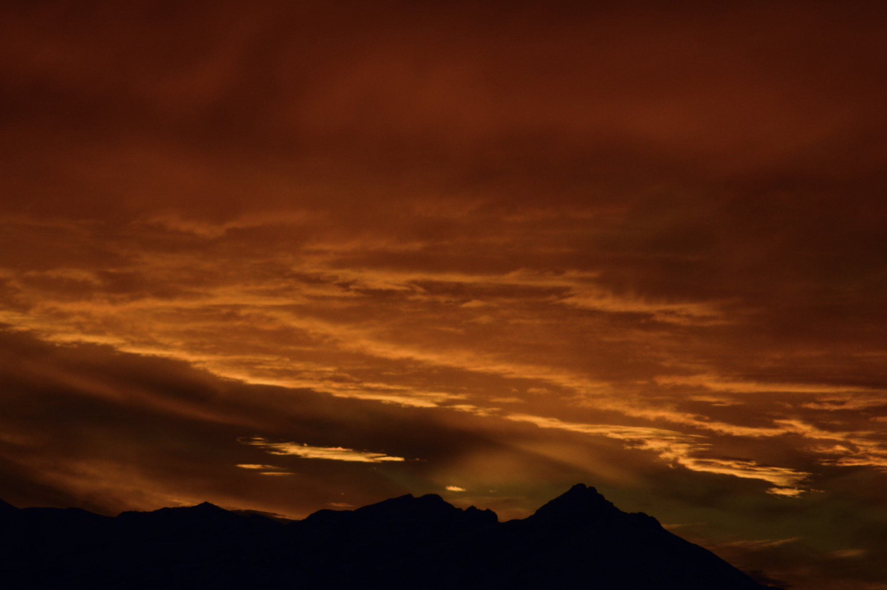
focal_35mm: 450
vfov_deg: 3.1
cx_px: 444
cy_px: 295
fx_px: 11078
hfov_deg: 4.6
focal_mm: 300
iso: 200
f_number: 5.6
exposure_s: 1/4000
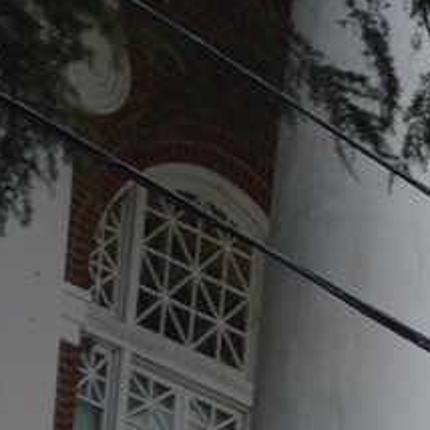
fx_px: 3780
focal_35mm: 269
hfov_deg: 6.4
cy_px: 575
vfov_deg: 6.5
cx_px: 643
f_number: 5.6
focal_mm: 30
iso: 100
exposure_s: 1/125
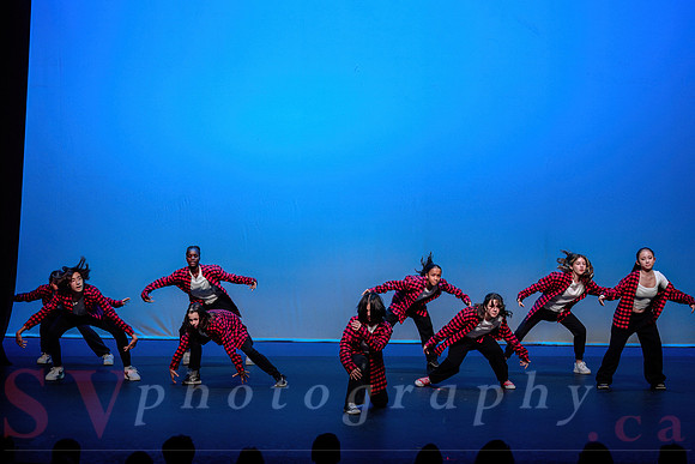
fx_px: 1892
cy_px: 232
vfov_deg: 14.0
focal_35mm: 98
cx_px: 348
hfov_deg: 20.8
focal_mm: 98
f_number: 2.8
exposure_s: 1/400
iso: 1250
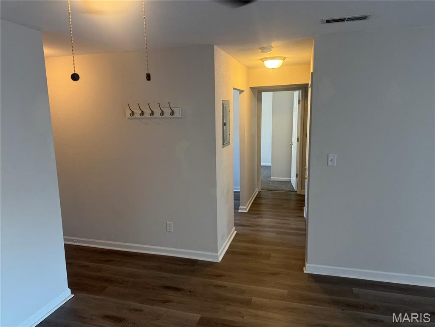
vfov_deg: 56.8
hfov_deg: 71.6
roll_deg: +1.2
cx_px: 218
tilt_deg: -3.4
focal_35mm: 24
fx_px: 302
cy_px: 164
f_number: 1.78
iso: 160
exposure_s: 1/60
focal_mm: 6.76
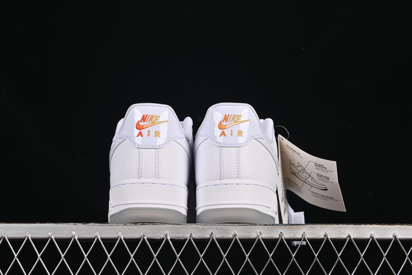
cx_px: 206
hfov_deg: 27.0
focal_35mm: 75
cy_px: 138
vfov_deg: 18.2
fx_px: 858
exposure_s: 1/80
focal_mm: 50
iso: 160
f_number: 8
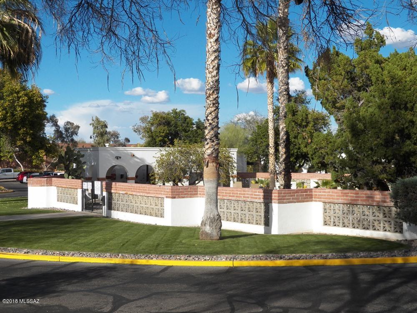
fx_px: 602
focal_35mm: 50
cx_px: 208
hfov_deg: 38.2
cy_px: 156
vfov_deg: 29.1
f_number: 3.6
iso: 125
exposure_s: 1/2000
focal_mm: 8.9
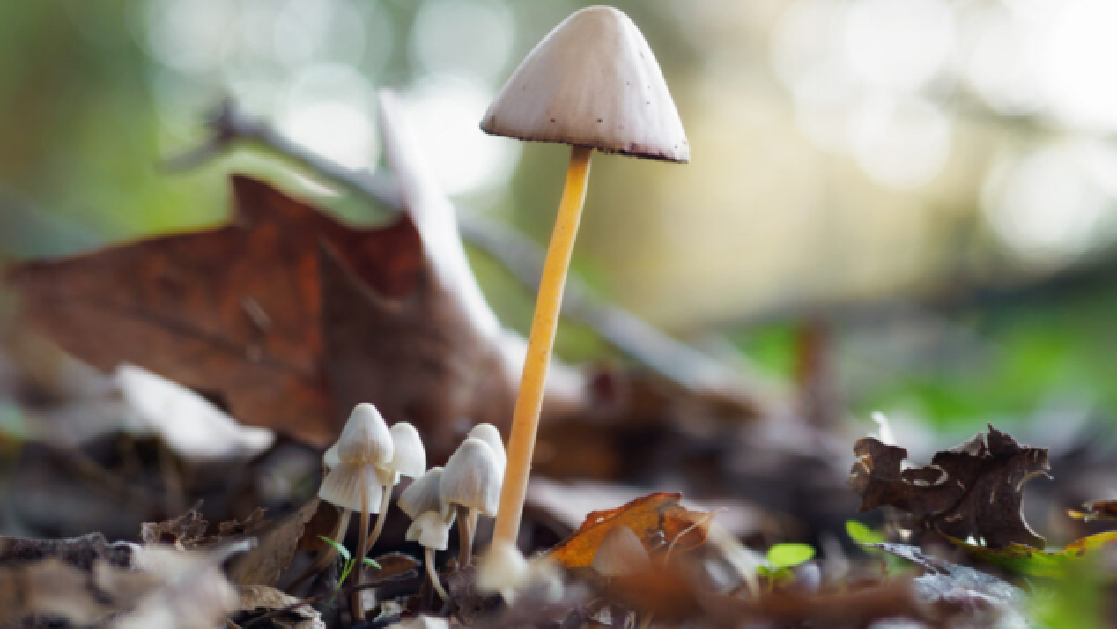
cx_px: 560
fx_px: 1629
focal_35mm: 55
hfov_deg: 37.8
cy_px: 359
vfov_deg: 21.8
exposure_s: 1/125
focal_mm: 25
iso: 200
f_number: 2
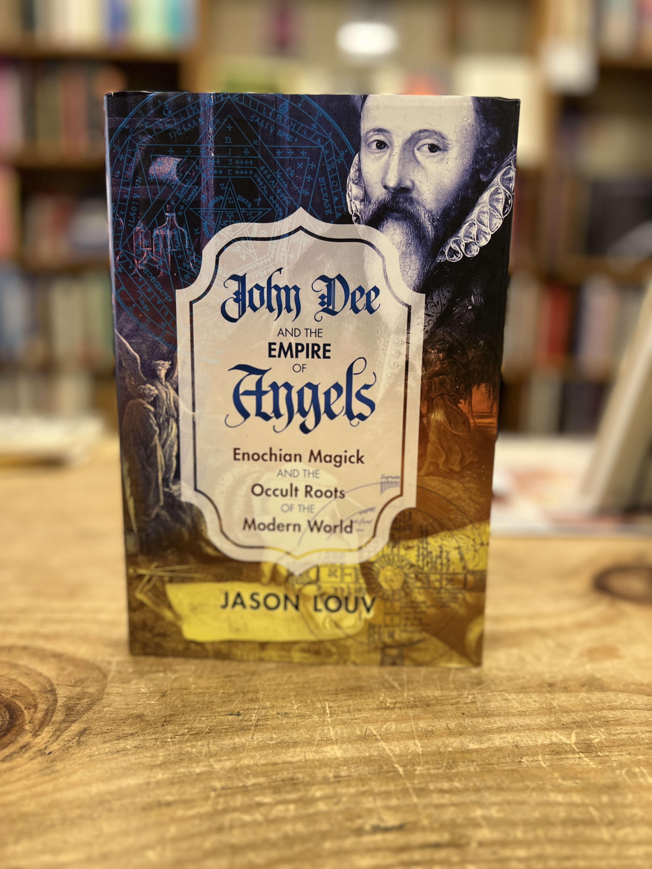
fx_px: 653
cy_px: 434
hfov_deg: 53.1
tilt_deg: -12.3
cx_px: 326
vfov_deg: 67.3
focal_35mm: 26
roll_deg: -0.9
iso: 125
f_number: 1.5
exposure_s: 1/60
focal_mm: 5.7
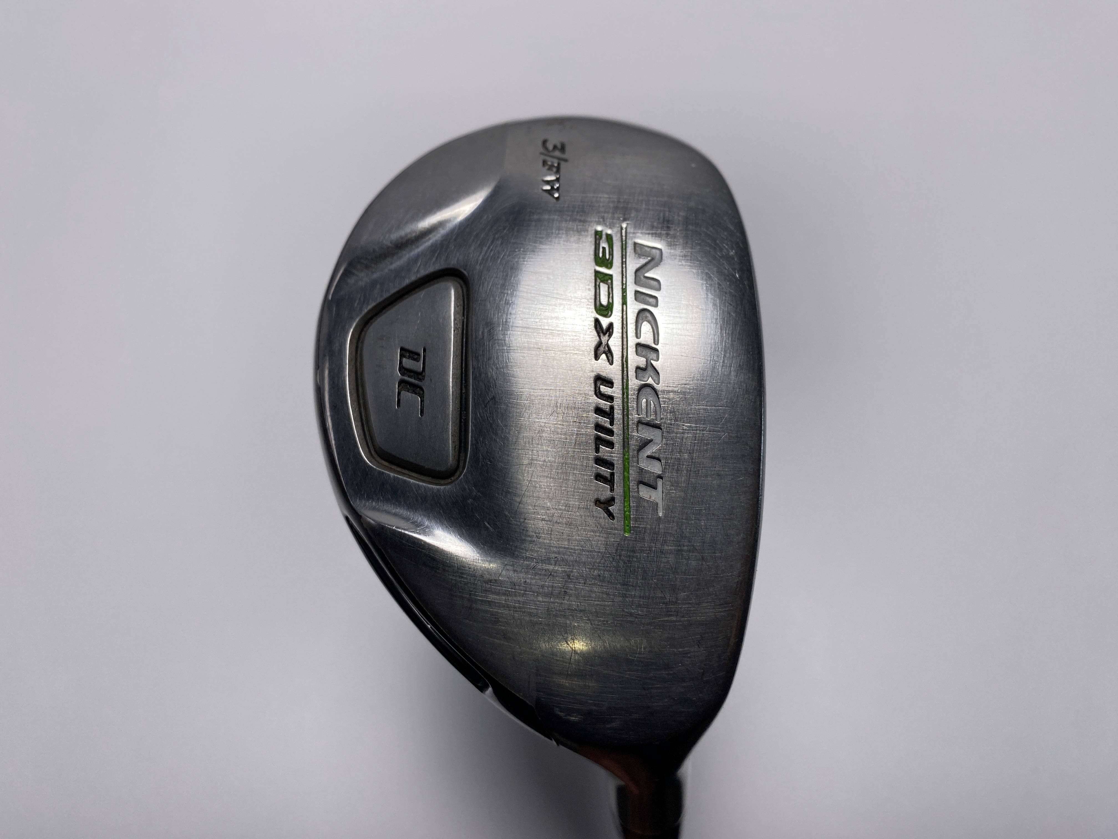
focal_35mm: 25
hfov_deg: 69.4
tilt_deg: -64.0
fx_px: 807
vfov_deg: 54.9
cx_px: 559
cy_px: 420
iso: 32
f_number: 1.8
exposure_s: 1/1504
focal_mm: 4.25
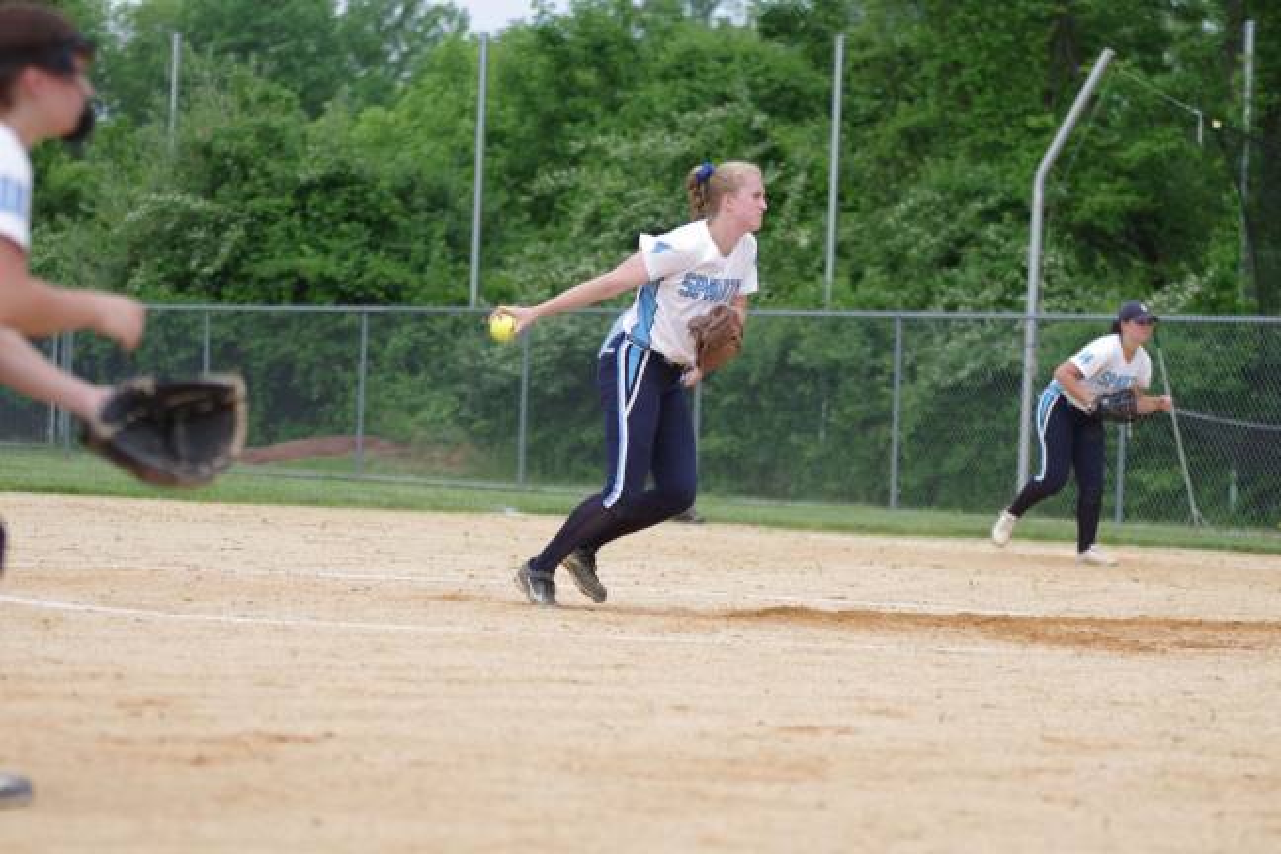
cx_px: 640
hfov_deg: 14.8
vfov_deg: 9.9
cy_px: 427
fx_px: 4946
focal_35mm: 139
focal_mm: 92.5
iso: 800
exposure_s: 1/5000
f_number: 2.8
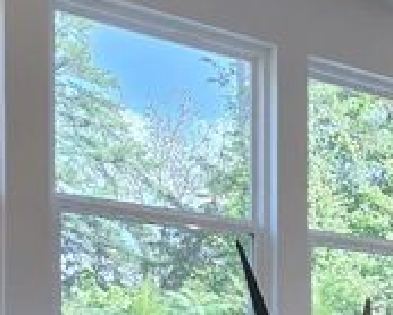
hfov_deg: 22.7
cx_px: 507
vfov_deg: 18.9
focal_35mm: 75
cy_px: 412
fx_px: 874
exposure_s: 1/120
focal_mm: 2.2
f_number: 2.2
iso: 80
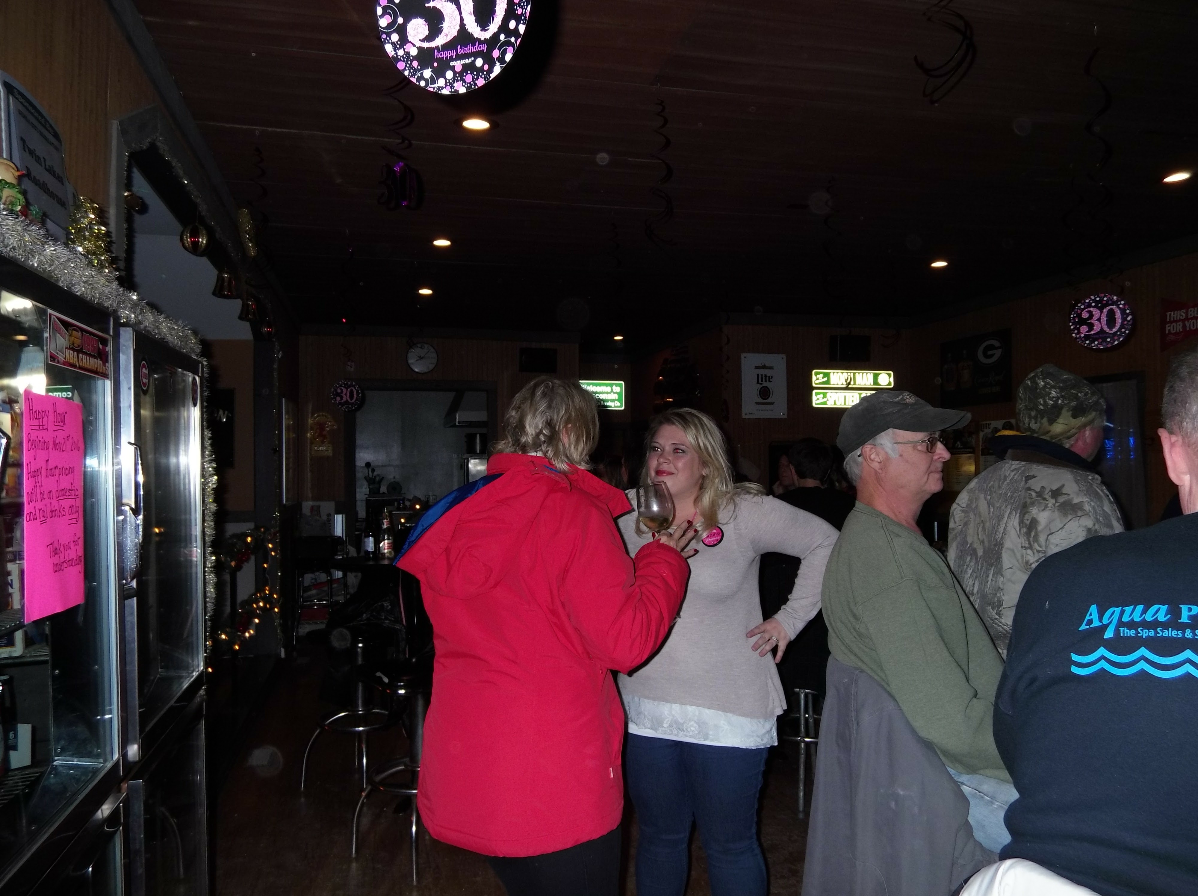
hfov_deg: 69.4
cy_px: 448
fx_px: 864
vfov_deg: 54.8
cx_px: 599
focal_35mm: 25
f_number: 3.5
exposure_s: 1/30
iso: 100
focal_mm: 4.5
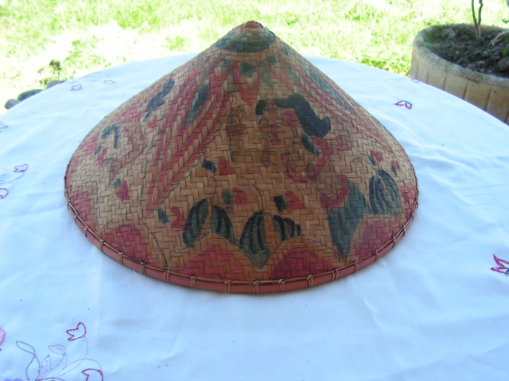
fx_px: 529
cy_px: 190
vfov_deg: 39.7
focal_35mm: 36
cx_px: 254
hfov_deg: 51.4
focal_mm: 6
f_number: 3.2
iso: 64
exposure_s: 1/125
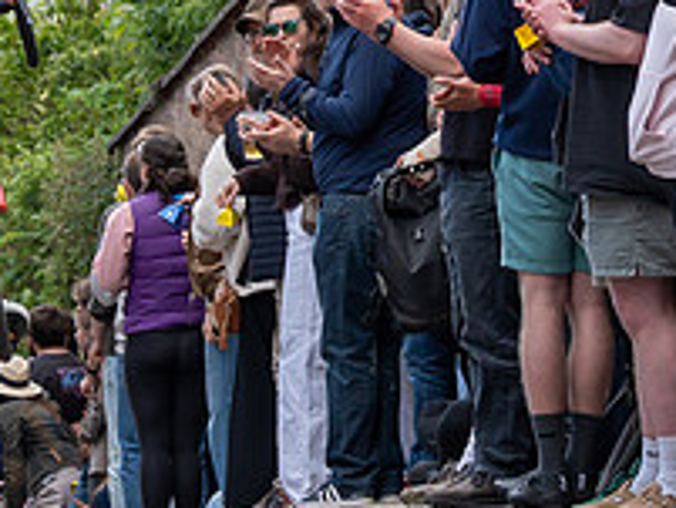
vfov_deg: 4.1
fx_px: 7015
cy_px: -384
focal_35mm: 359
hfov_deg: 5.5
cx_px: 101
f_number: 5
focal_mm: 70
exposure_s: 1/1000
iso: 250
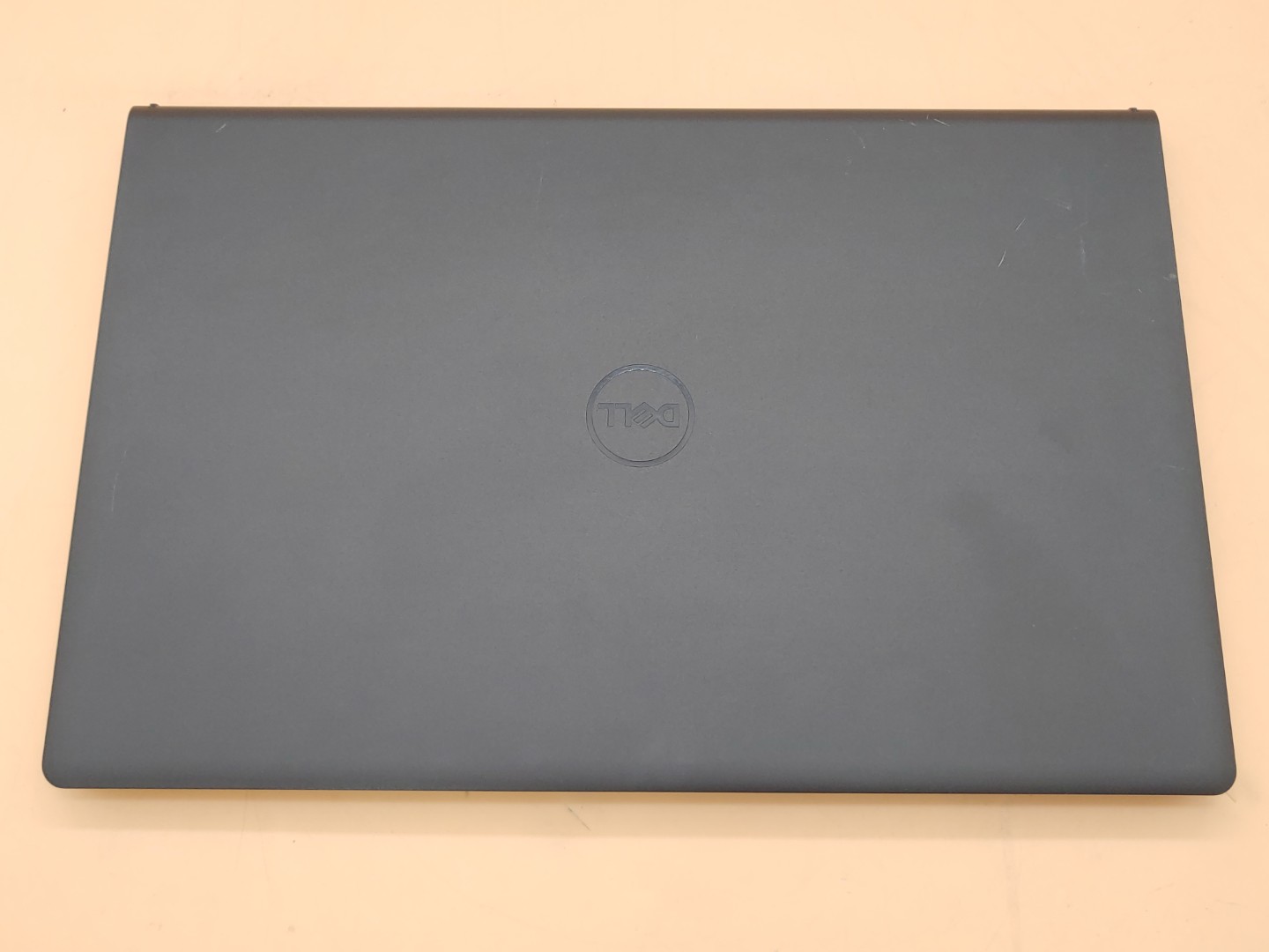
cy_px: 476
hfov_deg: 55.4
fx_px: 1210
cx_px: 634
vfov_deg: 42.9
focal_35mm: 33
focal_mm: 4.36
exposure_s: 1/63
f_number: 1.8
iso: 50
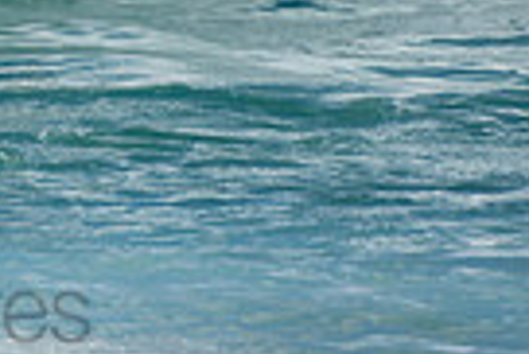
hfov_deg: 0.8
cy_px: -336
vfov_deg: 0.5
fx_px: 37702
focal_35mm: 2563
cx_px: -210
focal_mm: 400
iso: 280
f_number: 5.6
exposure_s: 1/2000
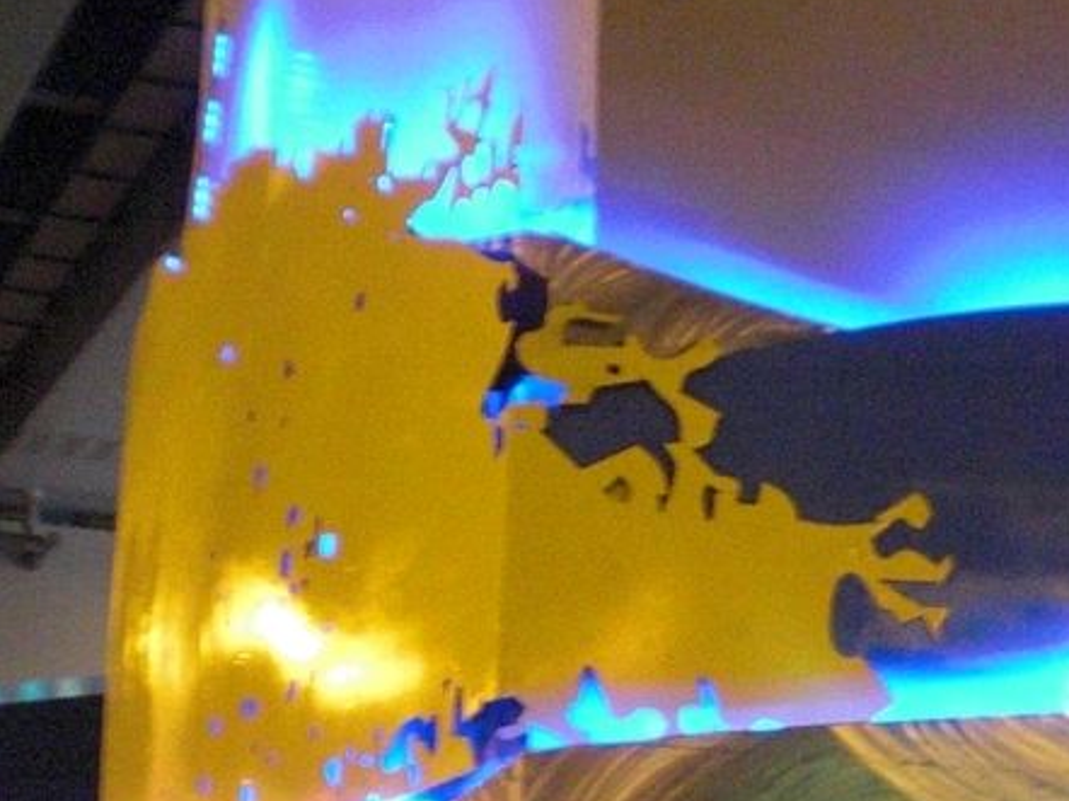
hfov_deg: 22.0
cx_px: 1052
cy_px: 765
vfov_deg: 16.8
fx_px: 2654
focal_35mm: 86
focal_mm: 6.3
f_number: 3.1
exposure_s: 1/10
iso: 800
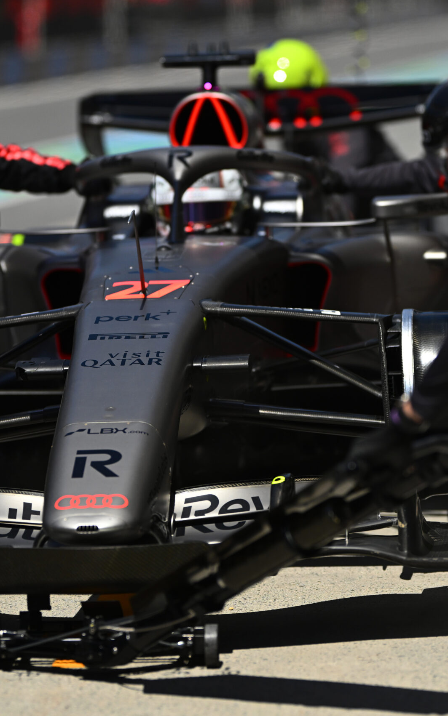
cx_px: 252
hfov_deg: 6.3
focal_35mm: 207
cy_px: 357
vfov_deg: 10.1
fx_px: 4044
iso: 500
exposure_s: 1/32000
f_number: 1.8
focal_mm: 135
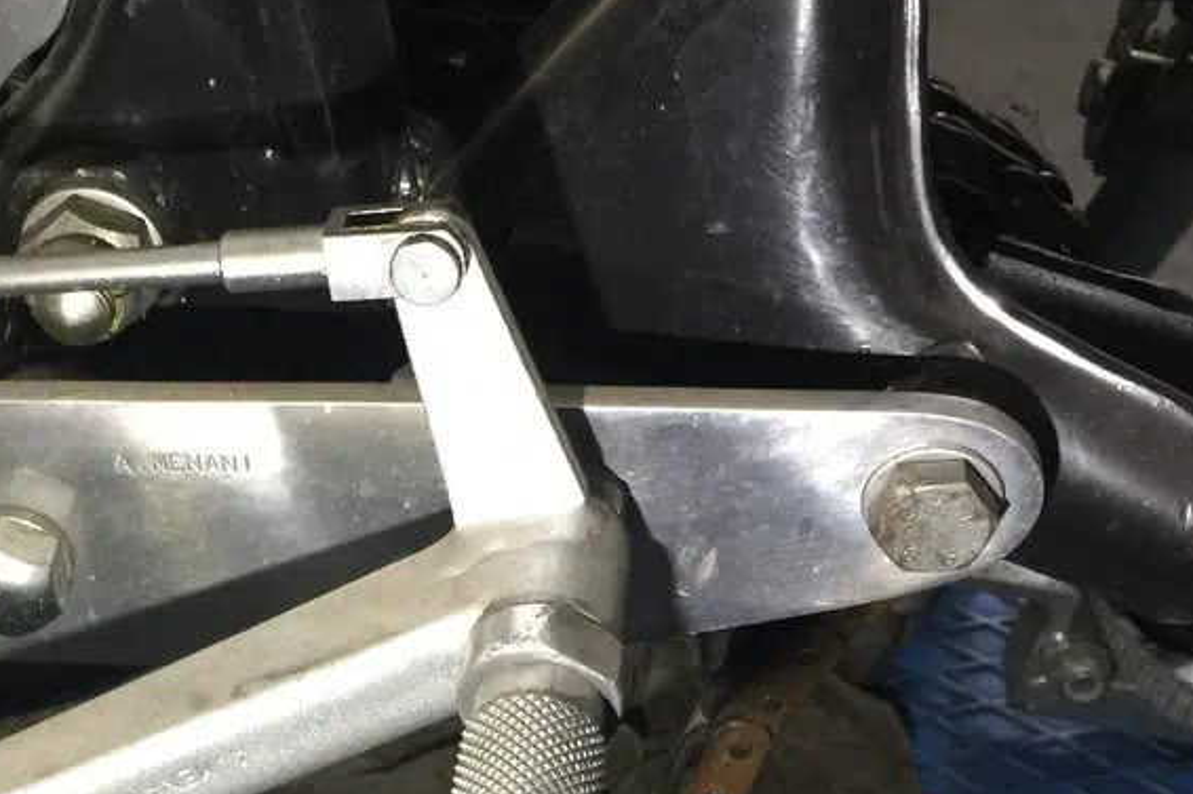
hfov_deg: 30.9
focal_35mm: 64
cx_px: 297
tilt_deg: -45.0
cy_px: 703
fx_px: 2120
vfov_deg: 20.8
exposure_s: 1/17
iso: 125
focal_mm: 4.15
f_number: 2.2
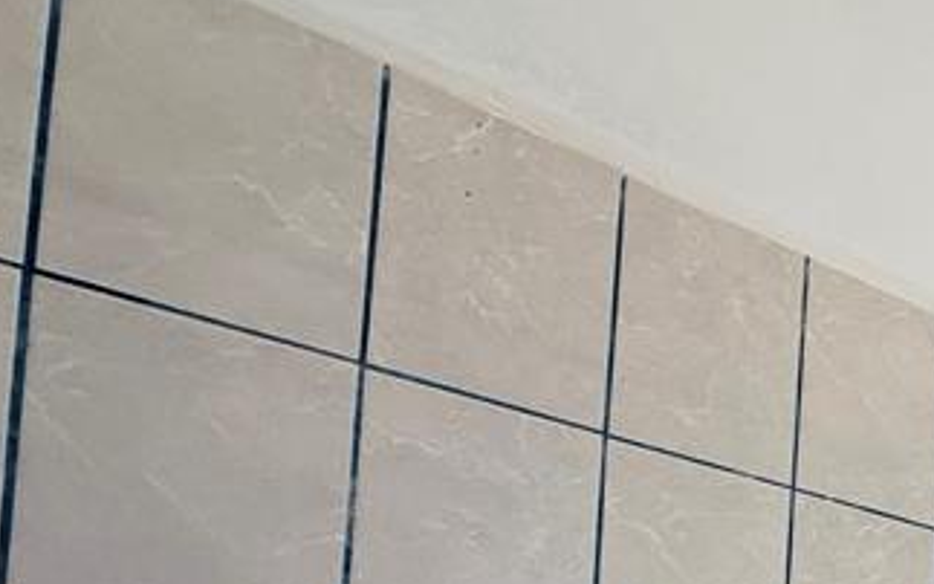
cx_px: 1460
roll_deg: -1.8
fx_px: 1197
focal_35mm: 47
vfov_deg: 23.4
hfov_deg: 26.9
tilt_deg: +2.5
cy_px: 810
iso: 200
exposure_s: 1/120
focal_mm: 2.22
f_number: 2.2
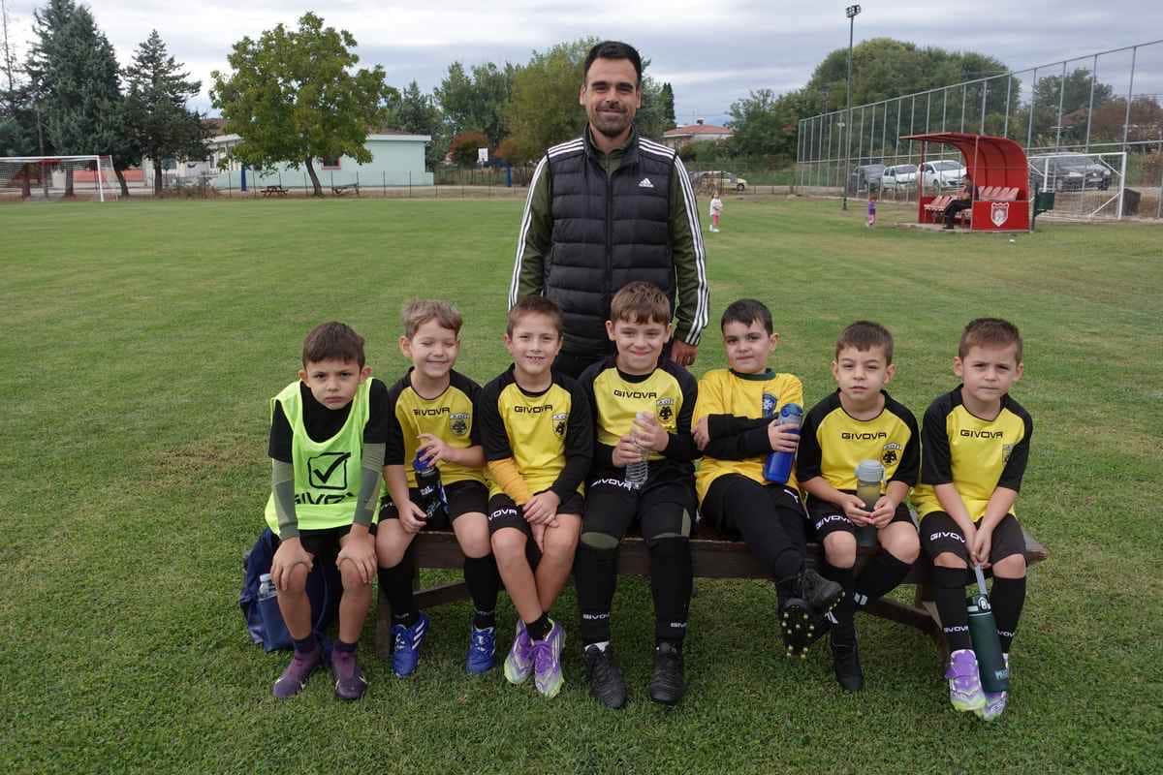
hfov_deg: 60.3
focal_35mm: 31
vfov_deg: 42.3
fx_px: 1001
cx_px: 582
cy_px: 388
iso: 125
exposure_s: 1/640
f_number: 2.8
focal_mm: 12.04
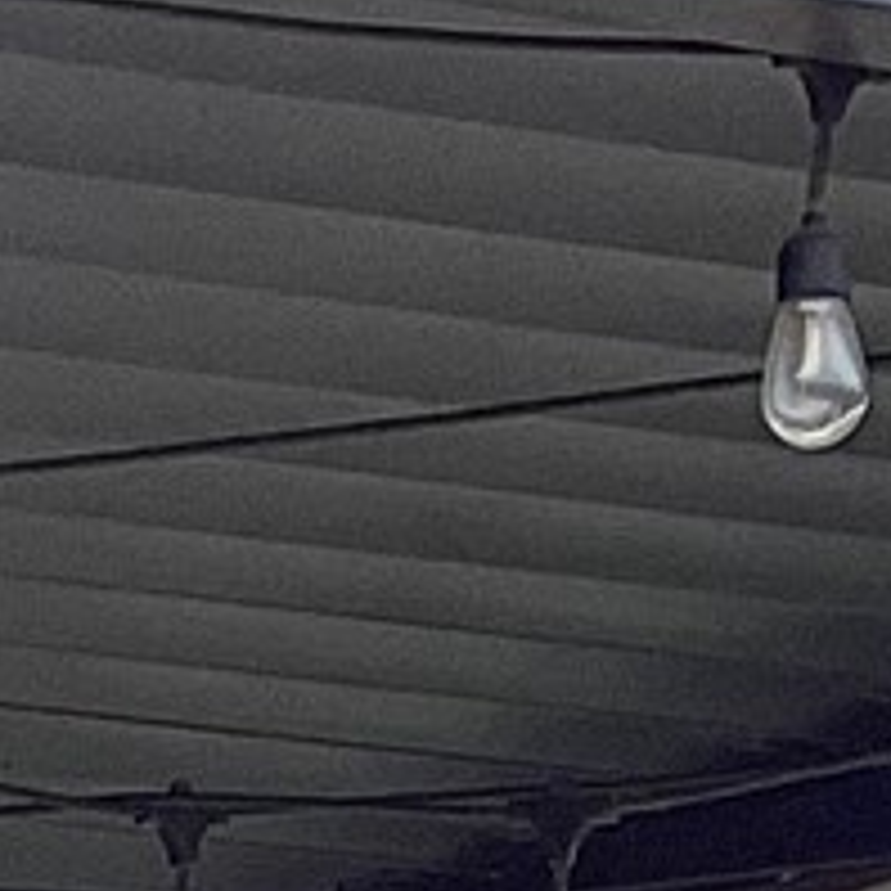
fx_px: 8270
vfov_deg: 5.7
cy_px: 2858
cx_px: -801
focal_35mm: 284
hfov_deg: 6.0
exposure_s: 1/662
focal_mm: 3.3
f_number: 2.4
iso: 25
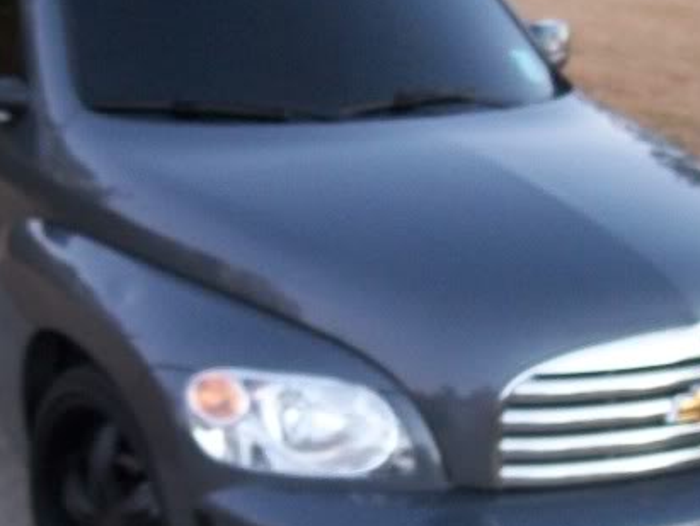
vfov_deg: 21.0
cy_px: 257
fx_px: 1417
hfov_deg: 27.7
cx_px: 284
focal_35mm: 70
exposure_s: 1/8
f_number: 2.7
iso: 240
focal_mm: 6
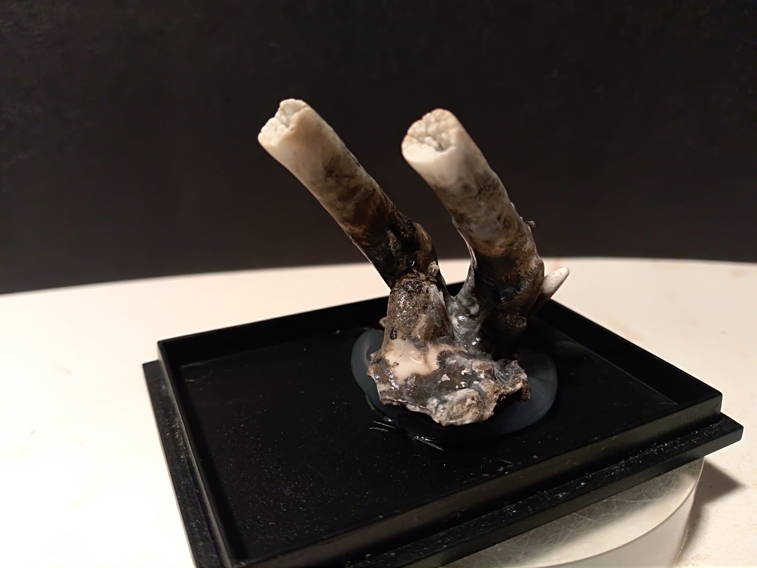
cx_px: 378
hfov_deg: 67.3
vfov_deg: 53.1
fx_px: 569
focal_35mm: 26
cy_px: 284
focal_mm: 3.54
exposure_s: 1/33.3
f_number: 2
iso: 195
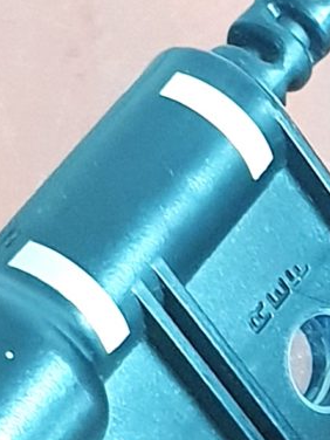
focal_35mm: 177
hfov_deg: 7.8
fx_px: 2250
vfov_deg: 11.0
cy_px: 506
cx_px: 761
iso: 320
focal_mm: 4.3
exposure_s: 1/33
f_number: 2.4
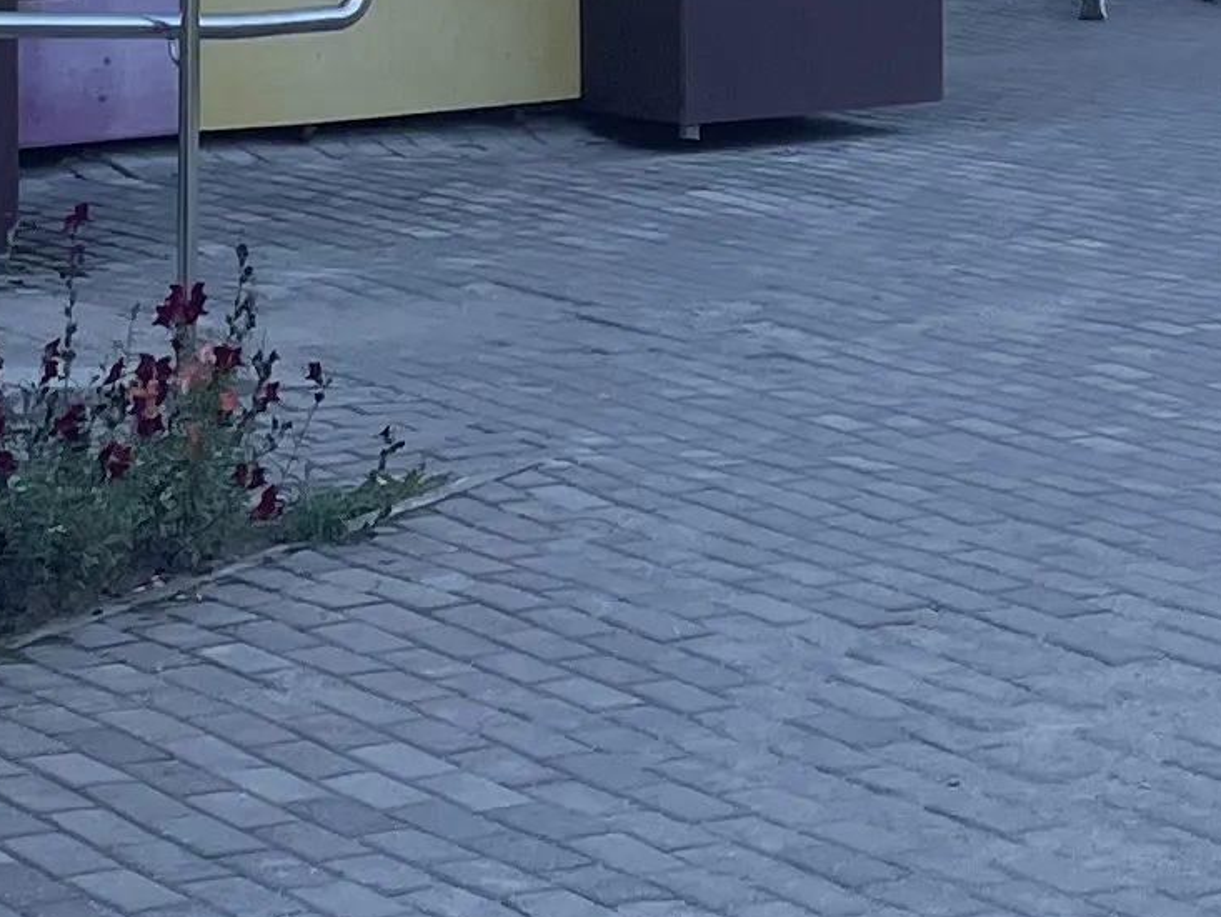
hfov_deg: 13.5
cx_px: 1338
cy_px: -514
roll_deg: +1.5
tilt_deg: +1.4
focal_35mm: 143
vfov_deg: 10.0
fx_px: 5045
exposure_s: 1/940
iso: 32
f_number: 1.6
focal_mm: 4.2
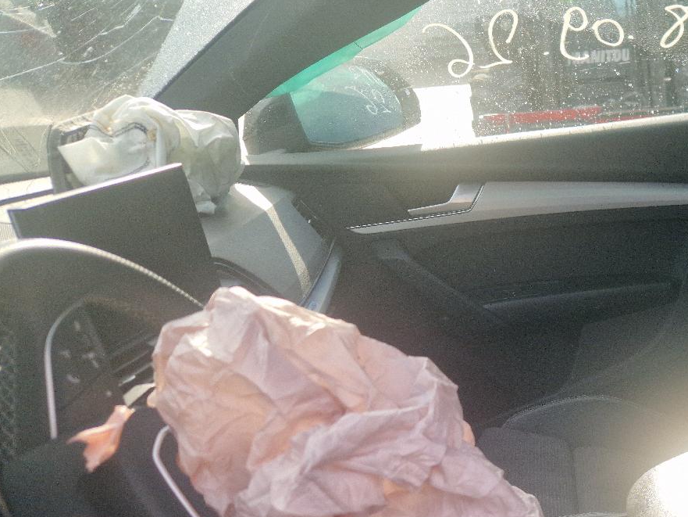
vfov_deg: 30.0
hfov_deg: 36.4
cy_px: 425
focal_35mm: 47
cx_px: 687
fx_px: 934
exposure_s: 1/500
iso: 50
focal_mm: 5.4
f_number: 1.8
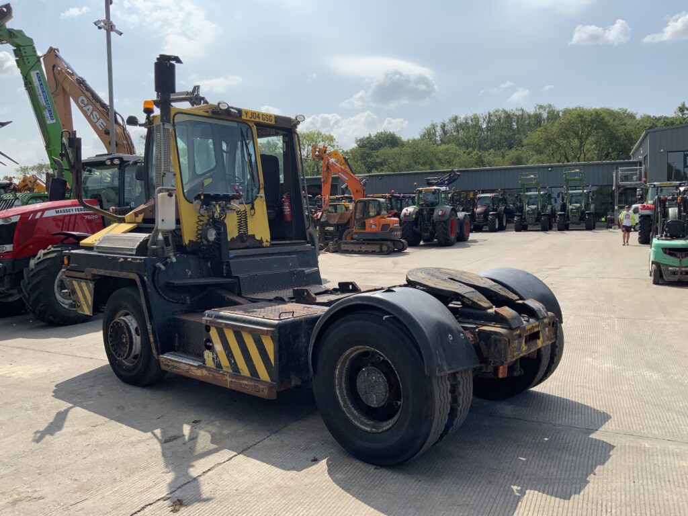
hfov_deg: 61.7
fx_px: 576
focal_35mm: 29
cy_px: 258
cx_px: 344
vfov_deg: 48.2
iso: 16
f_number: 1.8
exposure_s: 1/2427
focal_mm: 3
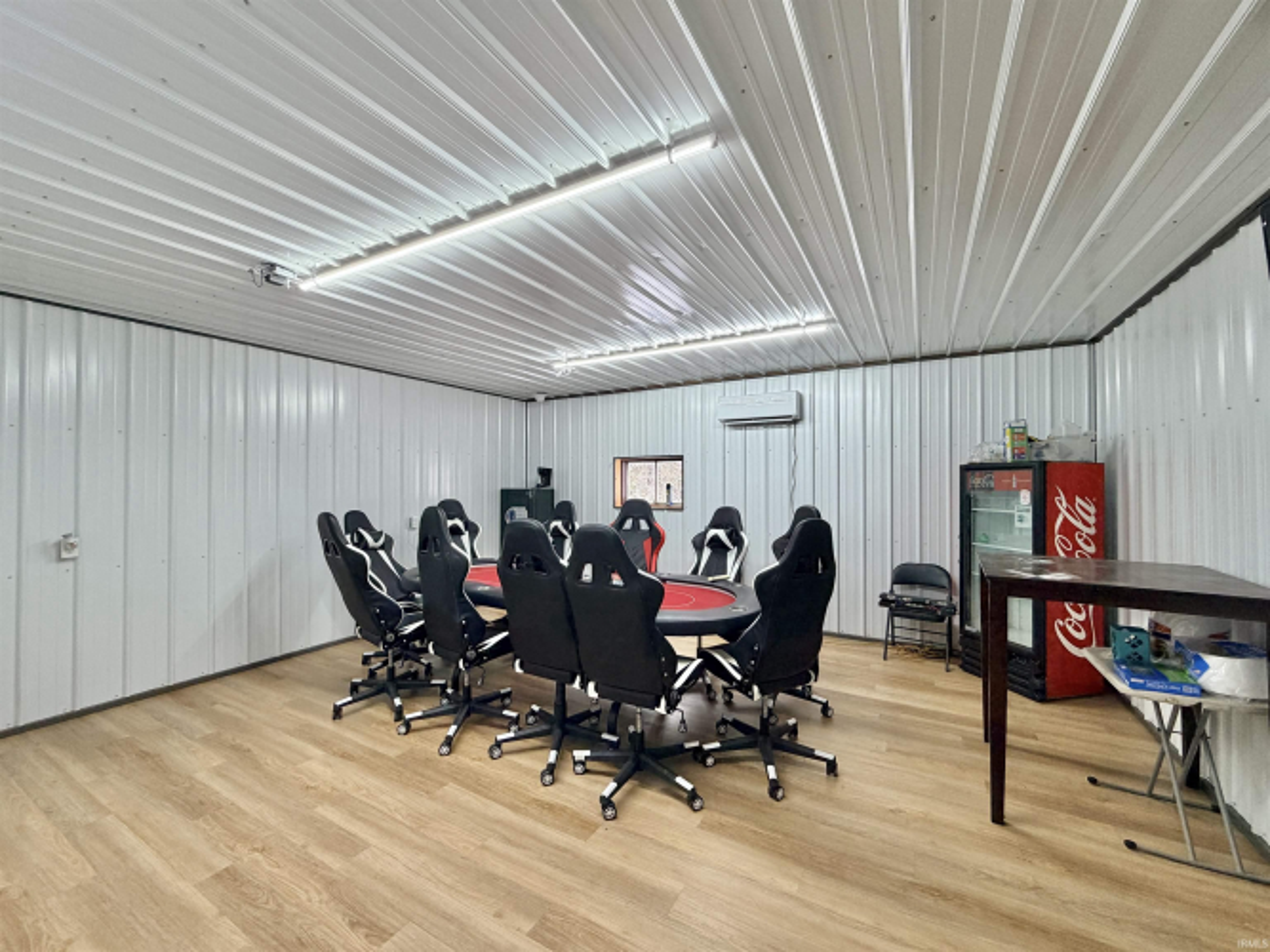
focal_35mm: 14
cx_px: 635
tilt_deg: +0.7
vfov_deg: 85.7
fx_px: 514
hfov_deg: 102.1
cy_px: 476
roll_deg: -0.3
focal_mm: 2.22
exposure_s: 1/120
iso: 160
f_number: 2.2
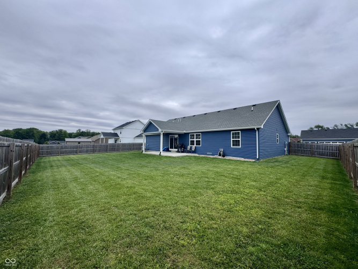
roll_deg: -0.5
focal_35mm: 14
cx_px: 179
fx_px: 145
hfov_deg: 102.1
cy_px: 134
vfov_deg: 85.7
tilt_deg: +3.4
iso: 50
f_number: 2.2
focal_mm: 2.22
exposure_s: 1/2028
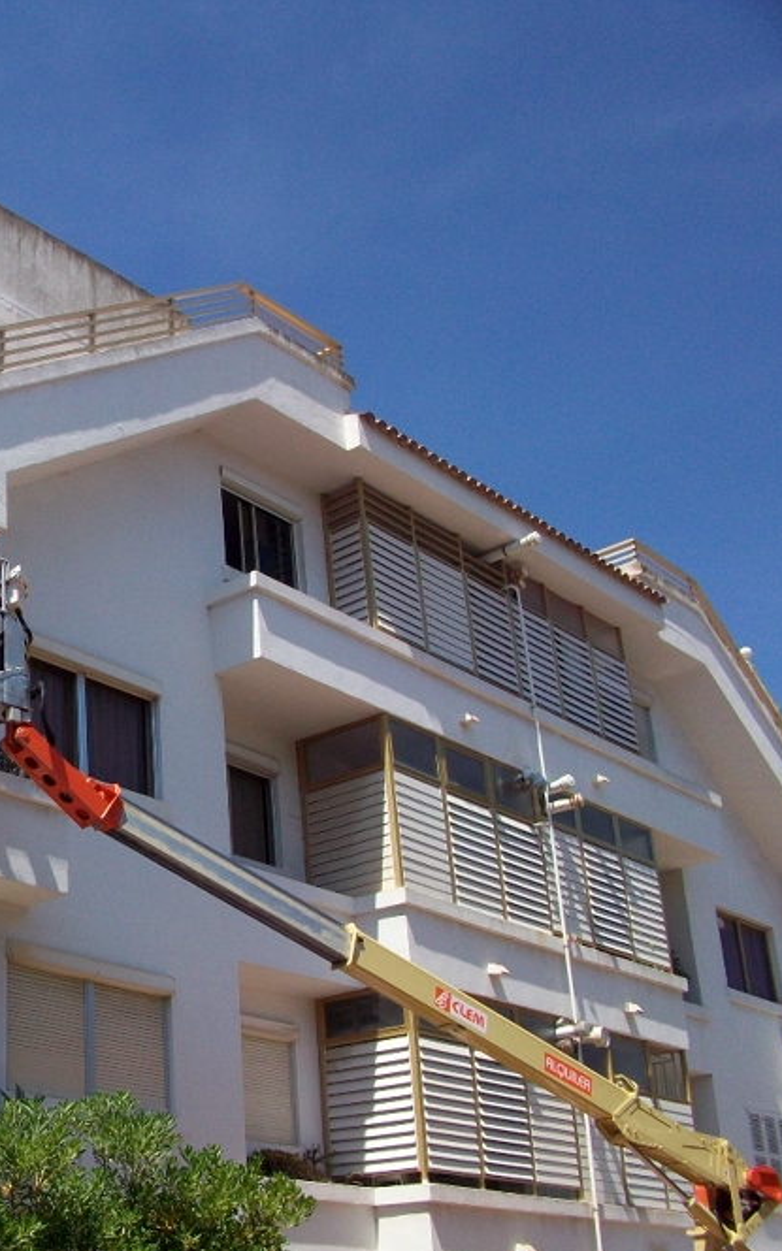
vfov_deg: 43.5
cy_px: 619
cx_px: -38
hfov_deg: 26.2
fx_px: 1569
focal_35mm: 46
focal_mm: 5.7
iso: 64
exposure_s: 1/400
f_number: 5.5
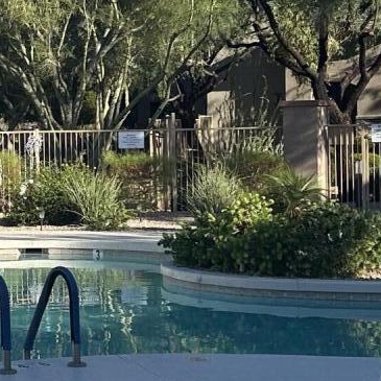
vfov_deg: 13.8
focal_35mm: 126
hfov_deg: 13.5
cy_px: 173
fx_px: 1569
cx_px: -48
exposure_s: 1/3257
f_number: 1.5
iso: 50
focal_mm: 5.7
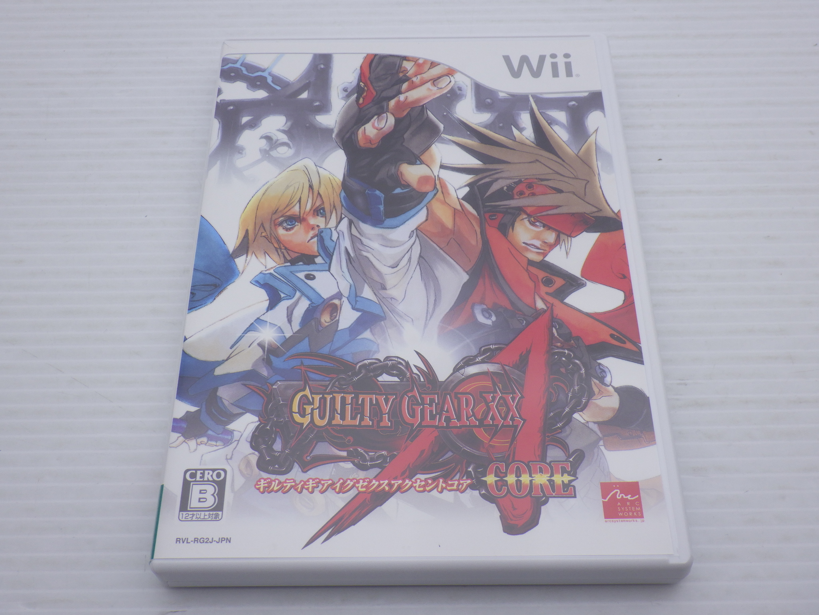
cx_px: 410
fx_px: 994
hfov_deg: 44.8
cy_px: 308
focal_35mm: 42
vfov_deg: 34.3
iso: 125
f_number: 4.2
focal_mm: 7.5
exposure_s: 1/160
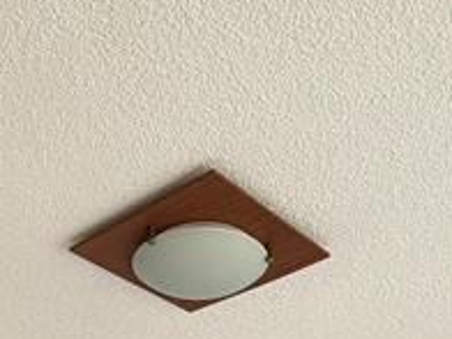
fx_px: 953
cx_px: 148
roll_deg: +0.3
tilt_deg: -1.7
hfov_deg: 26.5
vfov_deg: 14.5
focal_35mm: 73
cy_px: 777
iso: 160
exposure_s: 1/121
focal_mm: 2.22
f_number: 2.2
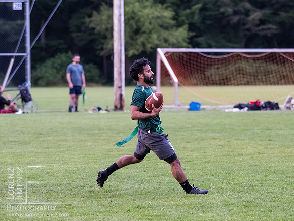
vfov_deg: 5.0
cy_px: 110
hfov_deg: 6.6
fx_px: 2548
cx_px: 147
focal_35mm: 300
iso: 6400
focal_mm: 150
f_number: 4
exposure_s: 1/1250
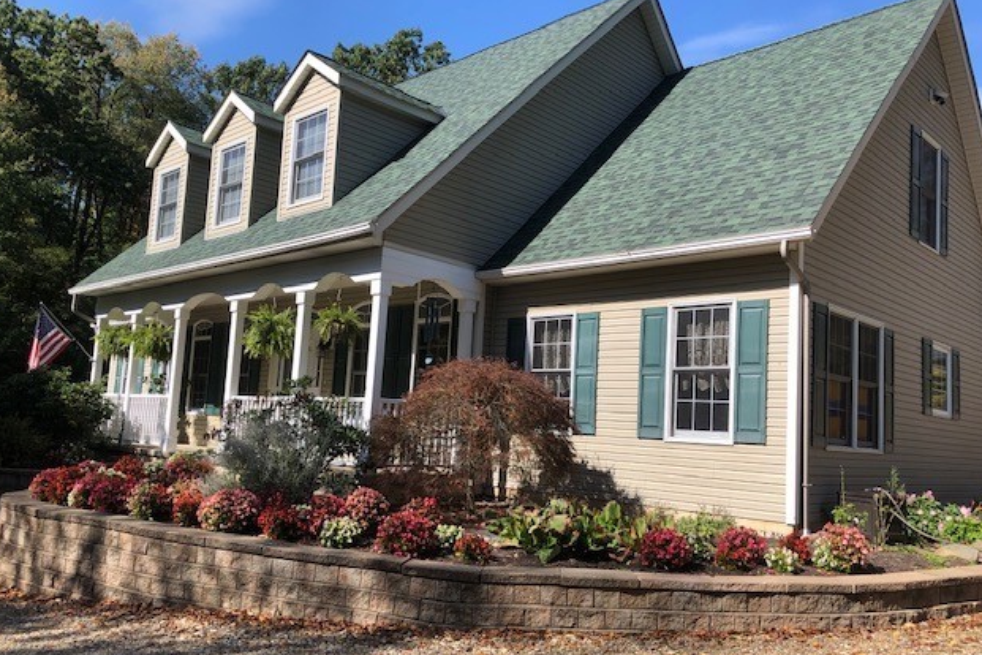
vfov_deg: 43.6
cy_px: 348
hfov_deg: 61.9
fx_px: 818
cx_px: 484
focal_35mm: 30
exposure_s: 1/1372
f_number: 1.8
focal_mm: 3.99
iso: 20
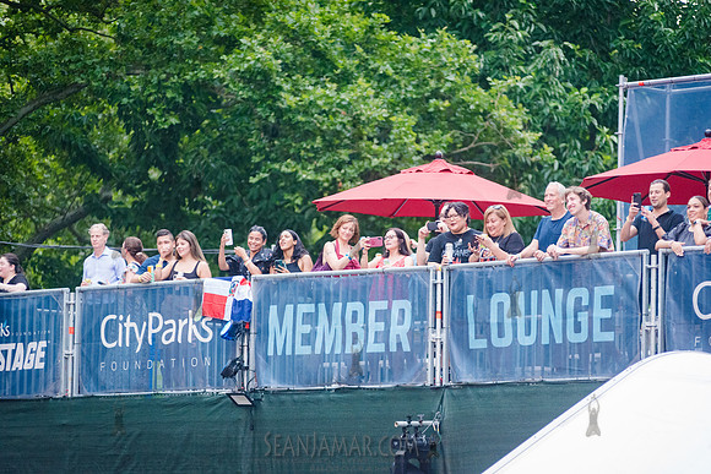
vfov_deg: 6.9
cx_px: 356
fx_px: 3951
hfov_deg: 10.3
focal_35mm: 200
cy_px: 237
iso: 4000
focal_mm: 200
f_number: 3.2
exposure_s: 1/500
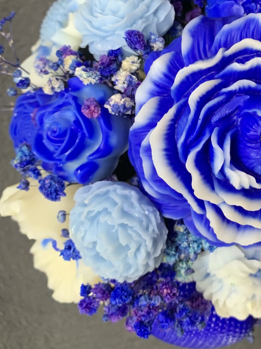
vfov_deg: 36.9
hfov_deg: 27.5
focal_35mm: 51
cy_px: 103
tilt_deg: -87.6
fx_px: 513
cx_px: 238
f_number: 1.8
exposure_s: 1/60
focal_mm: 4.25
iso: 160
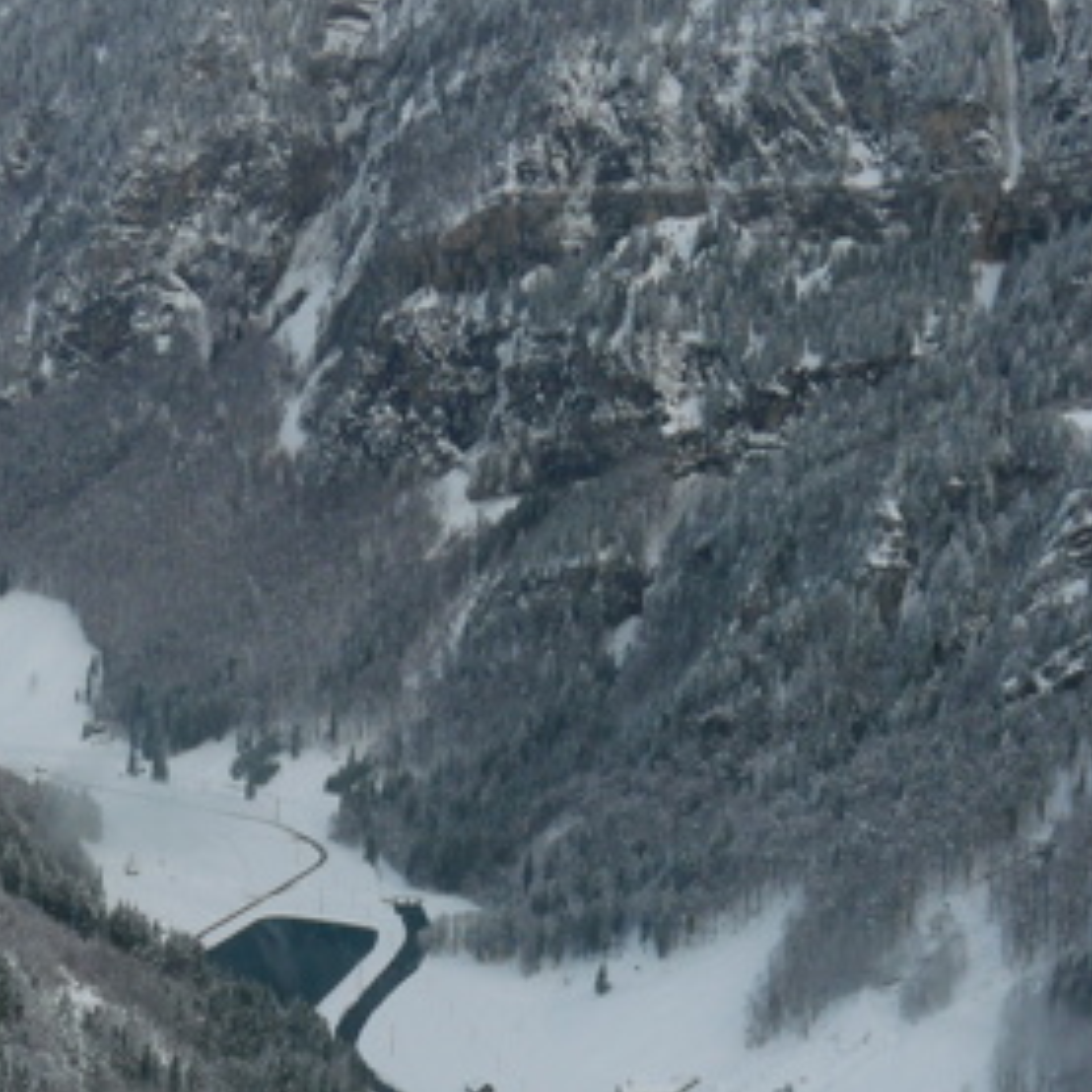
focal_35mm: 91
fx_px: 3248
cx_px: 503
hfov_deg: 19.1
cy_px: 1033
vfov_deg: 18.7
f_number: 5.6
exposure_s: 1/160
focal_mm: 16.5
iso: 200
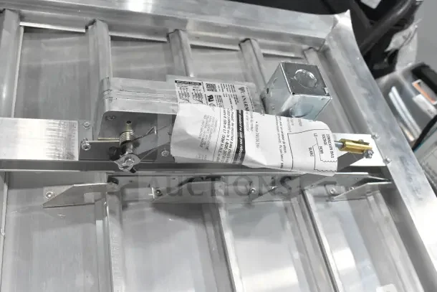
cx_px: 218
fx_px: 437
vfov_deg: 36.9
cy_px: 146
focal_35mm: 36
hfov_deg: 53.1
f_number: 8
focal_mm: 24
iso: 6400
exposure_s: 1/250
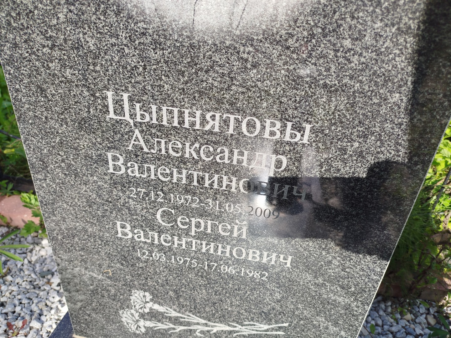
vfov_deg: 56.8
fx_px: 313
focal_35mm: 24
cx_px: 226
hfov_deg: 71.6
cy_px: 169
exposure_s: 1/479
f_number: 1.7
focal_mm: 5.31
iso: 50
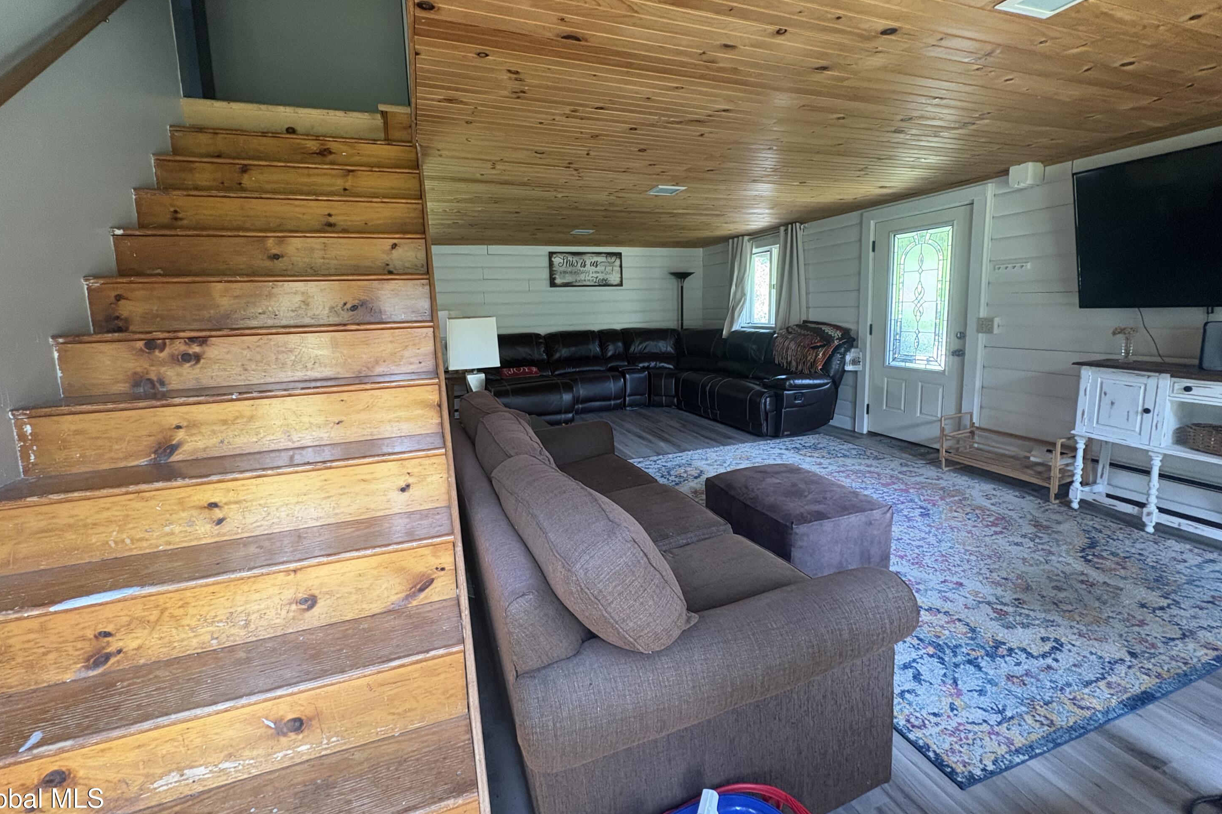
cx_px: 594
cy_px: 370
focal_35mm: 15
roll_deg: +2.6
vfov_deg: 77.1
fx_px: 509
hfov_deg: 100.4
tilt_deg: -7.9
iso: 320
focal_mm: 2.22
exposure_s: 1/60
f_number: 2.2
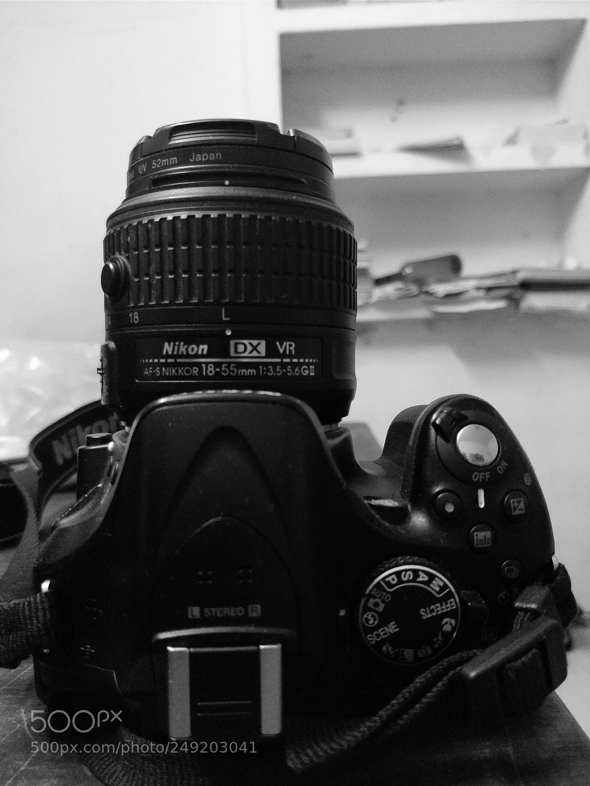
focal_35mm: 24
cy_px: 393
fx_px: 545
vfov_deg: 71.6
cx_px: 295
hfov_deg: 56.8
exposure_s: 1/17
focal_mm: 4.1
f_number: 1.7
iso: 3200
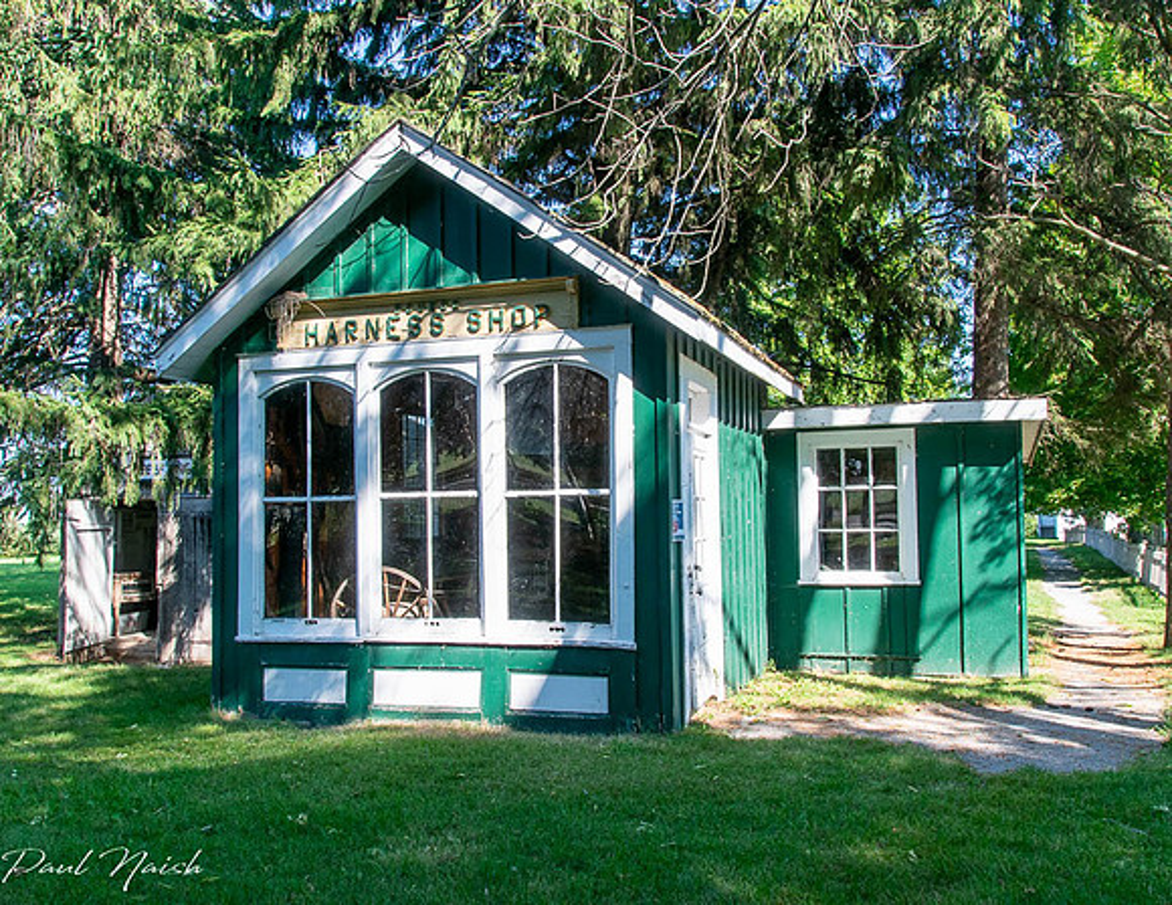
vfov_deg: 47.9
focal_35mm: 30
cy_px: 452
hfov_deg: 59.8
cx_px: 606
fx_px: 1018
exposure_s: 1/60
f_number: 14
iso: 200
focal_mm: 18
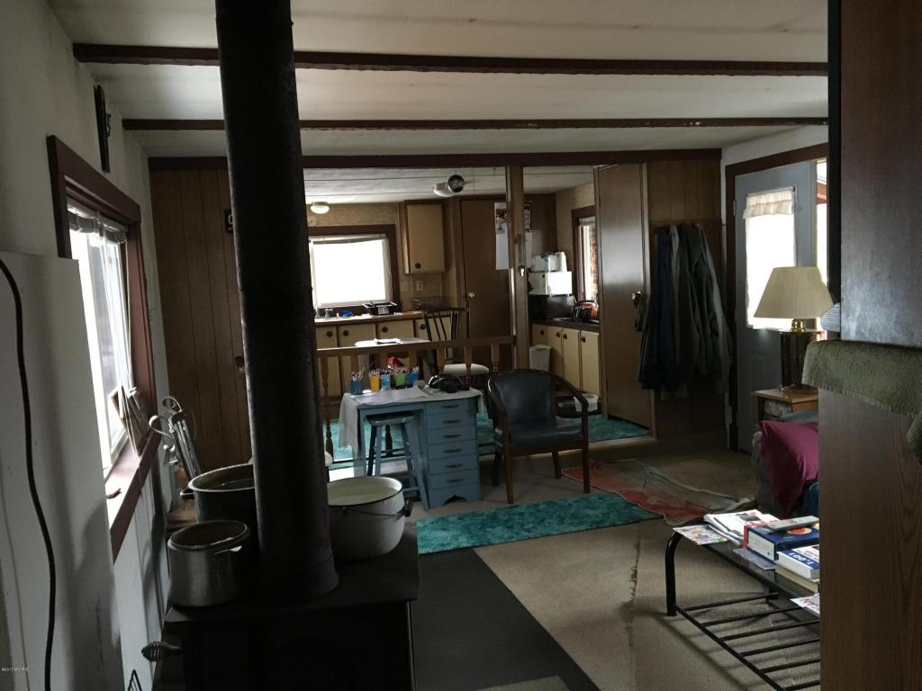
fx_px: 772
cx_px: 461
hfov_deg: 61.7
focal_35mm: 29
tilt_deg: -6.5
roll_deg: +2.9
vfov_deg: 48.2
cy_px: 346
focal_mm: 4.15
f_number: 2.2
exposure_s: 1/15
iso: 250
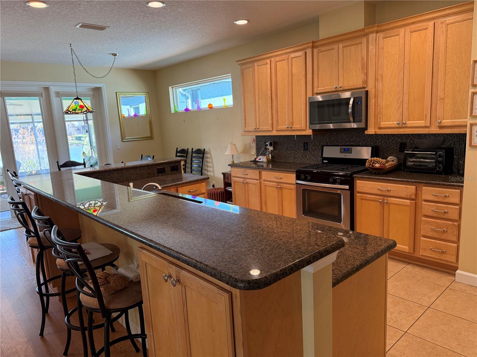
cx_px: 238
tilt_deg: -8.6
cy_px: 178
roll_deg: +2.5
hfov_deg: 71.6
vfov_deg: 56.8
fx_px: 331
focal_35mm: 24
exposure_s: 1/120
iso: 320
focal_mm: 6.76
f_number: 1.78
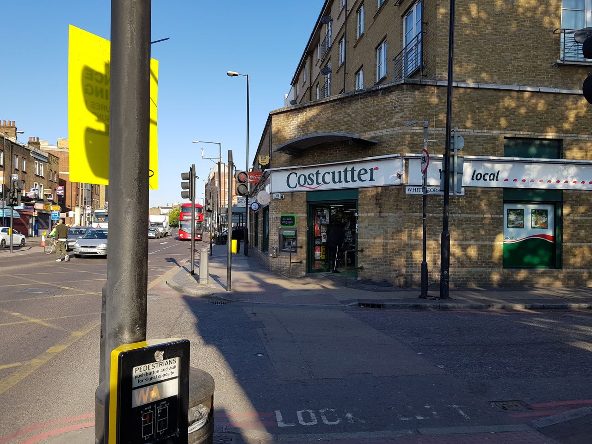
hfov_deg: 67.3
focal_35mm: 26
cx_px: 296
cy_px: 222
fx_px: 445
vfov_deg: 53.1
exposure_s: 1/1200
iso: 40
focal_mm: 4.2
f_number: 1.7
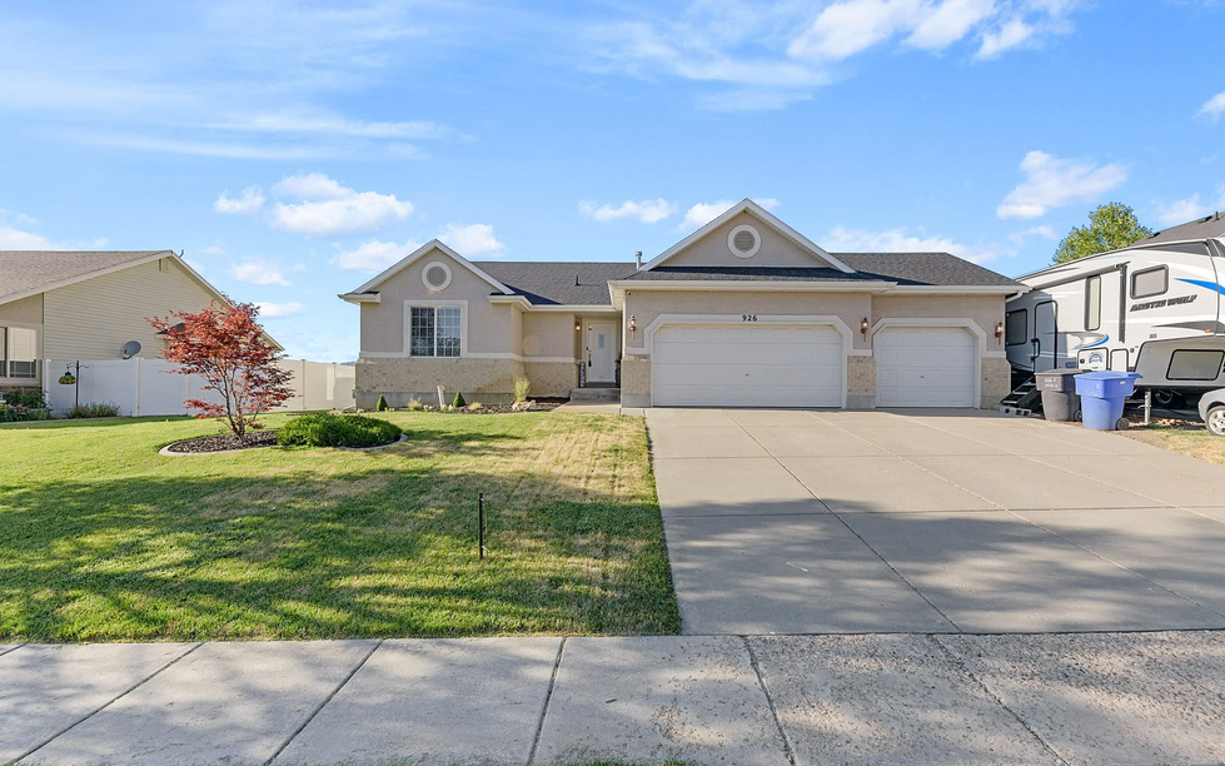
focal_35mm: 16
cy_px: 385
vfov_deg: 71.3
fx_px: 534
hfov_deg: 97.8
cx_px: 634
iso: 64
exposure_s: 1/100
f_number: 8
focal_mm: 15
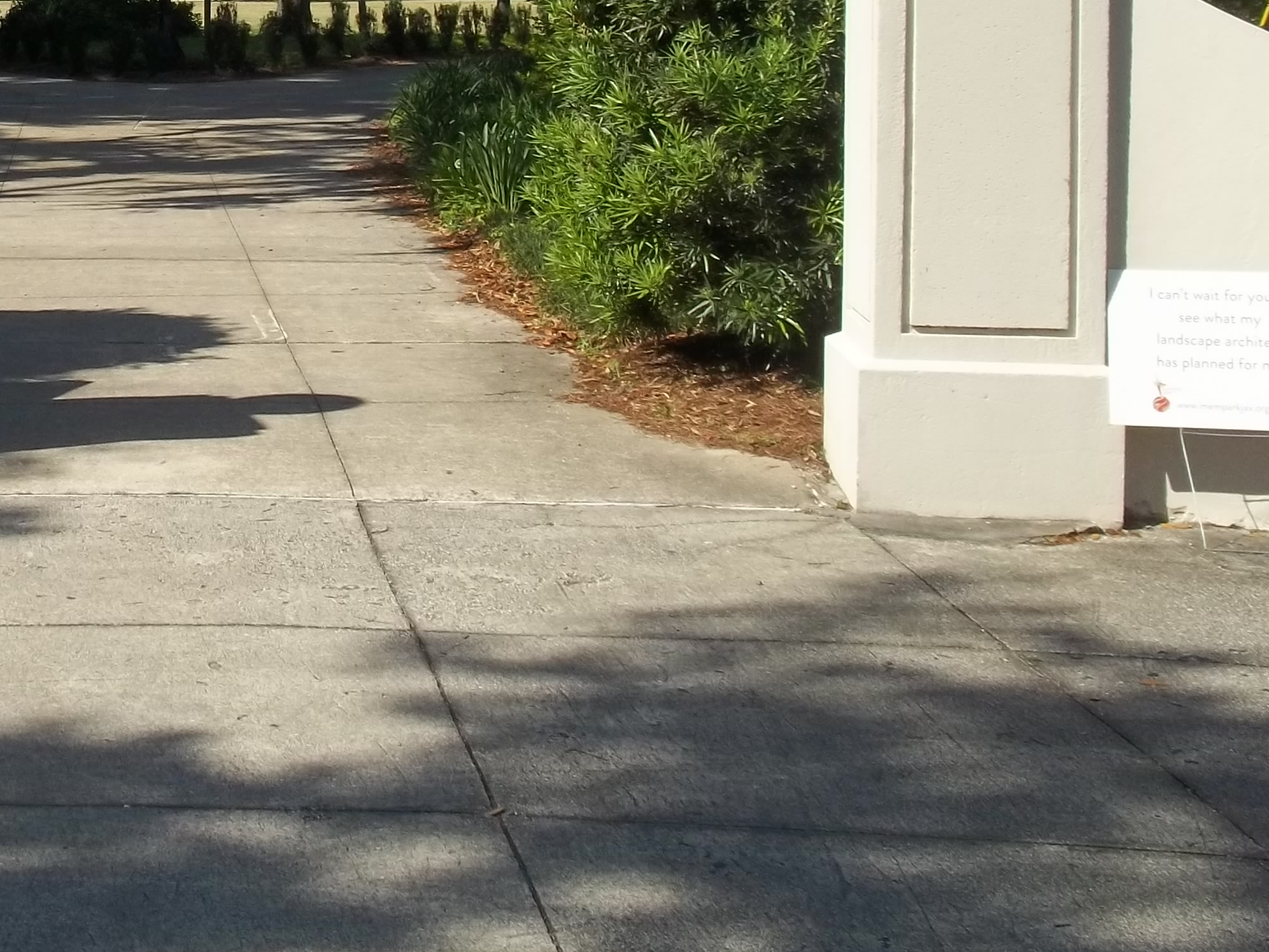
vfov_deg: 20.0
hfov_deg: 26.3
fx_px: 2603
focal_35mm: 71
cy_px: -25
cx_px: 67
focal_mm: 5.9
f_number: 8
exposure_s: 1/160
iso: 64
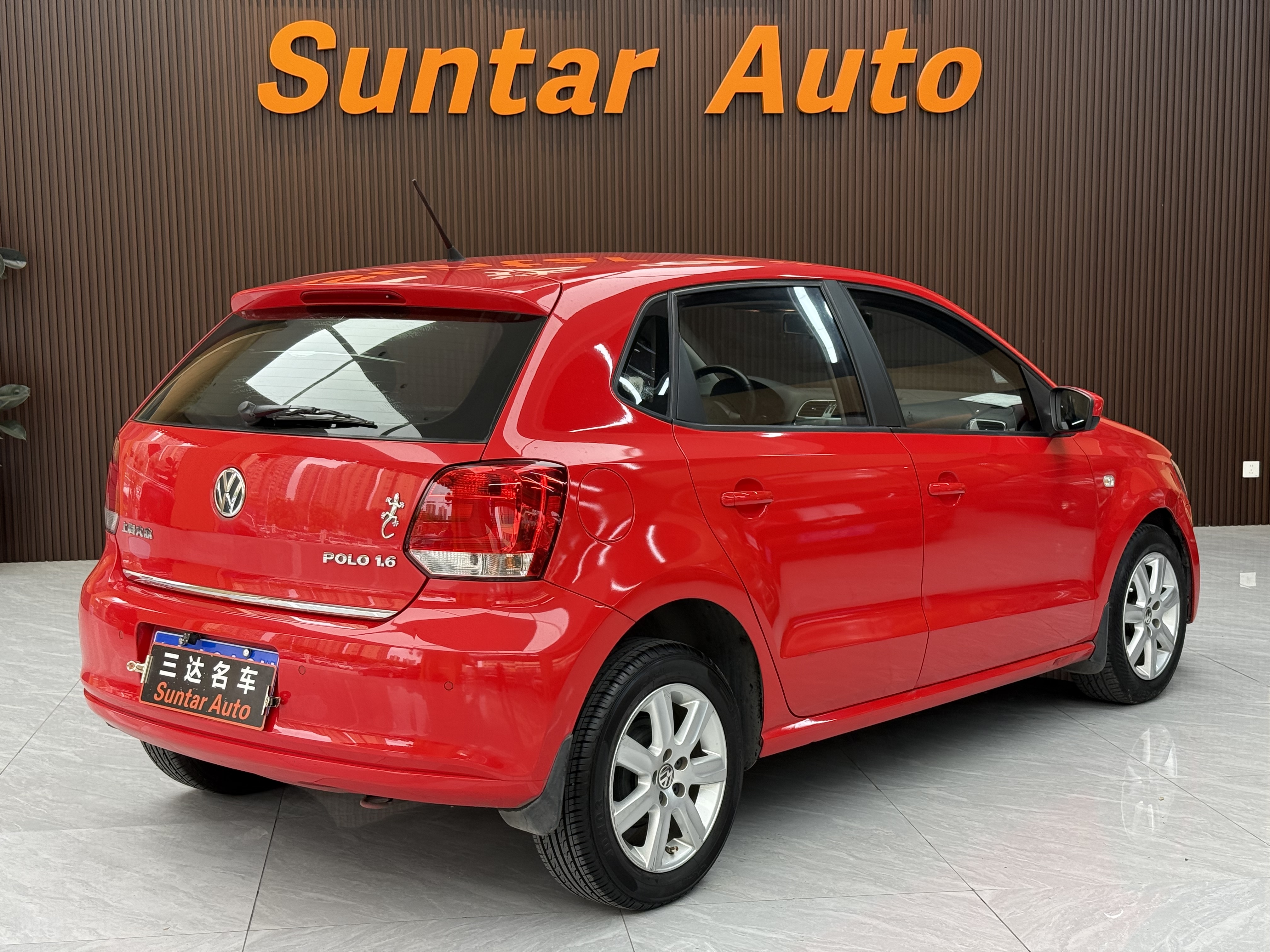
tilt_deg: -6.7
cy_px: 476
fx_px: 1761
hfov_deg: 39.7
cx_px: 635
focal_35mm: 48
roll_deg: +0.6
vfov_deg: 30.3
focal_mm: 6.76
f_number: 1.78
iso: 100
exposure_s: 1/100
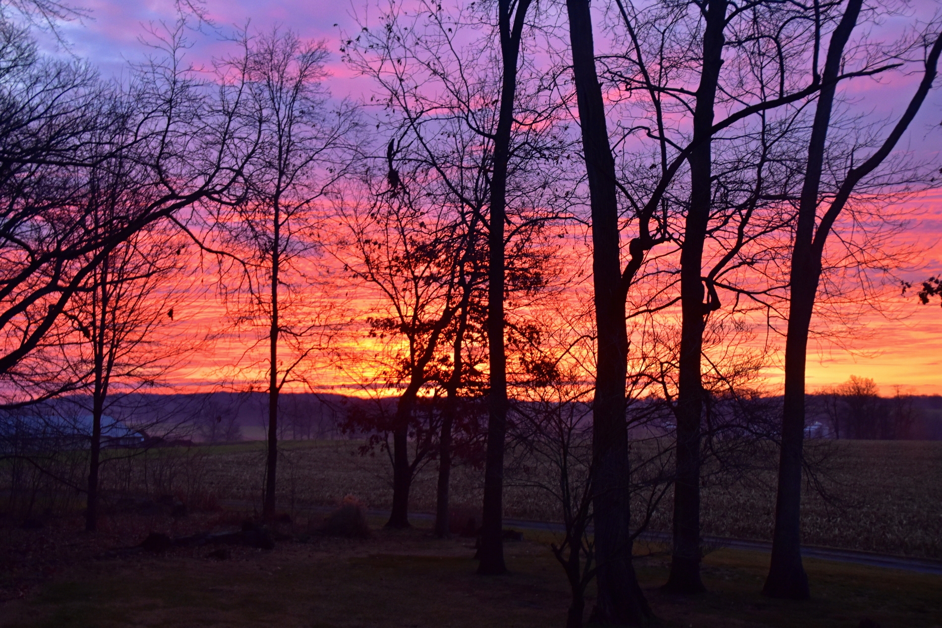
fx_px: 1021
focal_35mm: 39
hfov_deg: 49.6
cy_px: 314
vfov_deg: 34.2
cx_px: 471
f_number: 4
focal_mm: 26
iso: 1250
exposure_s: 1/60
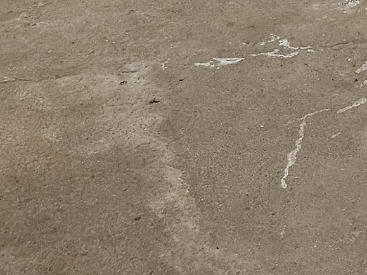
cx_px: 578
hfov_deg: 14.8
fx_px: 1293
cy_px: -383
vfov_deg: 10.5
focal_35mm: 122
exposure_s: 1/60
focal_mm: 5.4
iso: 800
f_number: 1.8
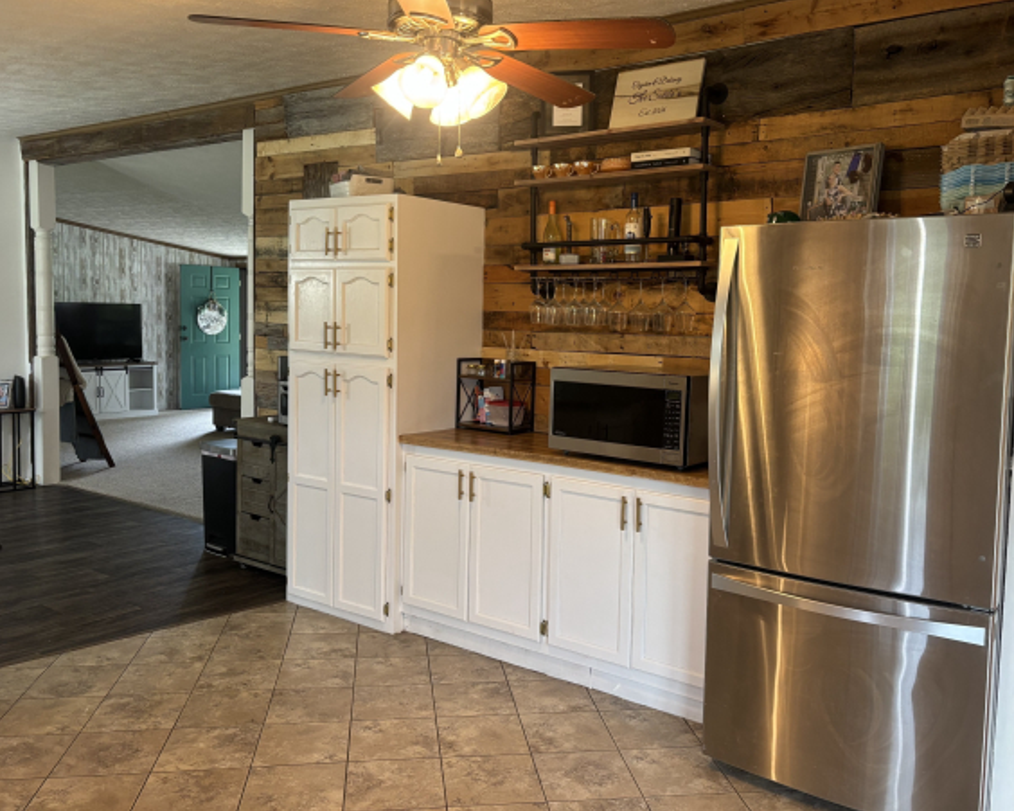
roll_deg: -1.5
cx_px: 526
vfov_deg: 48.5
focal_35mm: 30
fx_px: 900
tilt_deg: -4.3
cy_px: 376
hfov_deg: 58.8
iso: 160
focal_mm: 5.96
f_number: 1.6
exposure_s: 1/60
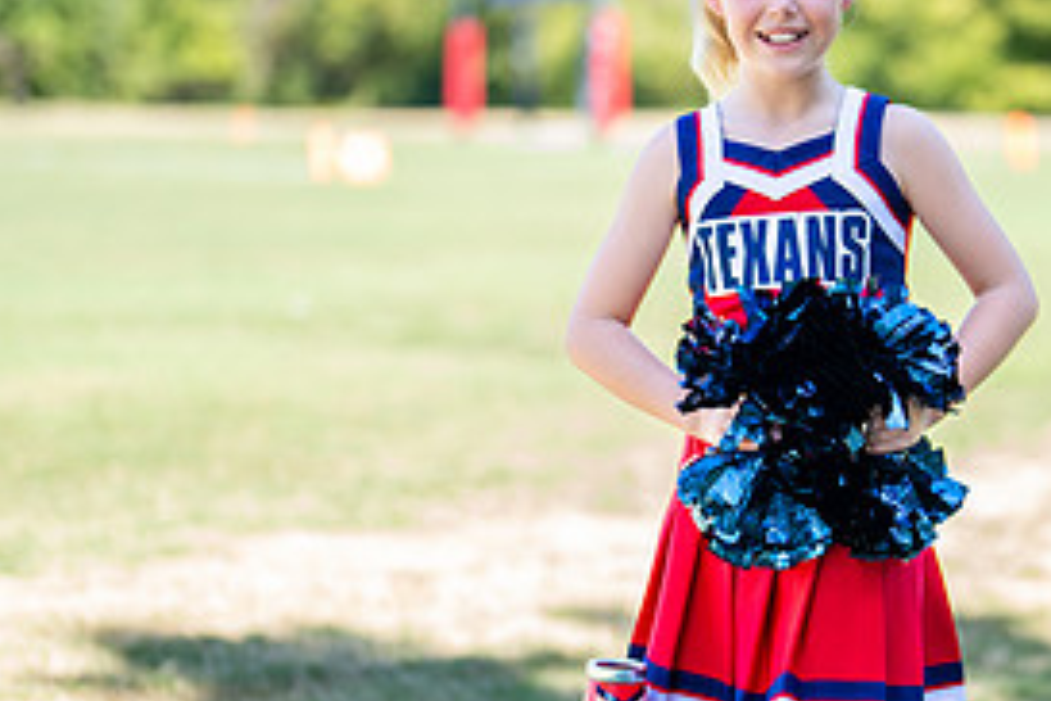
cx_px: 783
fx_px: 3445
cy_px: 388
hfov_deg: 17.3
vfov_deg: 11.6
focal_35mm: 118
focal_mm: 50
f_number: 1.2
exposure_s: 1/1250
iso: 100
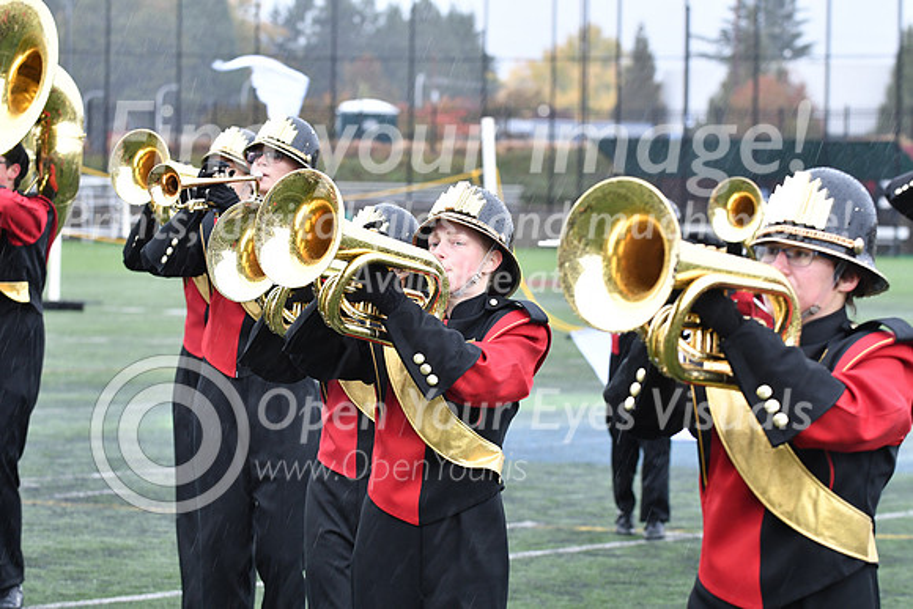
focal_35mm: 153
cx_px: 456
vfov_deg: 9.0
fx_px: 3881
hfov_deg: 13.4
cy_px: 304
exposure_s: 1/125
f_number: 5
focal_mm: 102
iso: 640
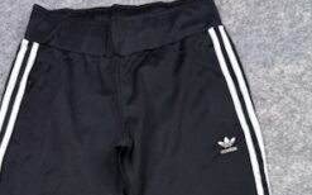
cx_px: 131
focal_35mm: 55
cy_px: 268
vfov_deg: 20.9
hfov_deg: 36.8
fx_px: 467
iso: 64
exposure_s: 1/100
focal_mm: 6.76
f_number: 1.78
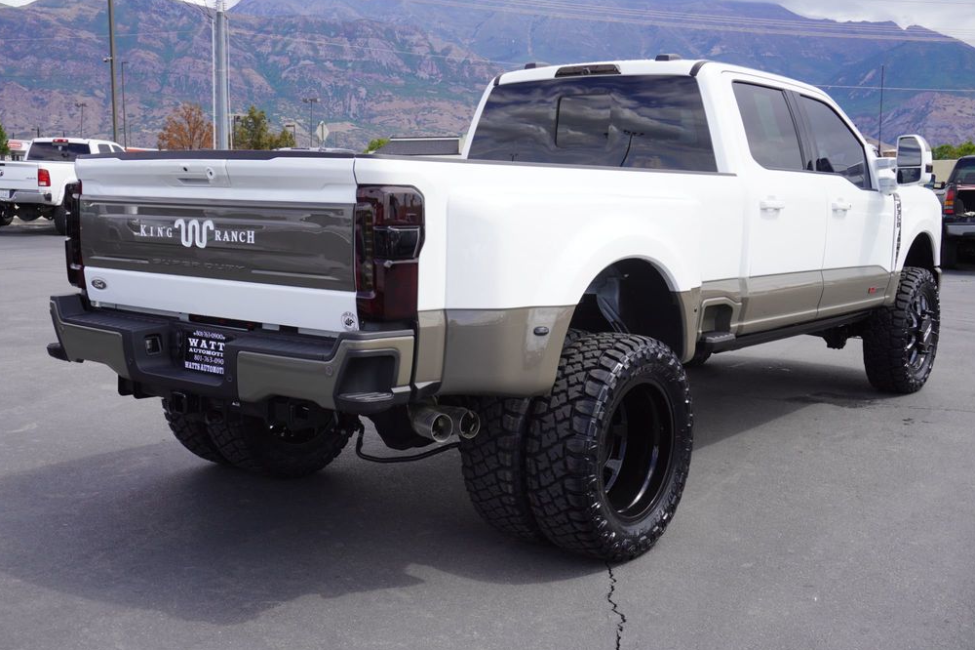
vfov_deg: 32.2
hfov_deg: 46.9
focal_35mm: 42
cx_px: 488
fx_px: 1124
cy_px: 325
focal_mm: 27
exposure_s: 1/100
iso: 100
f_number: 9
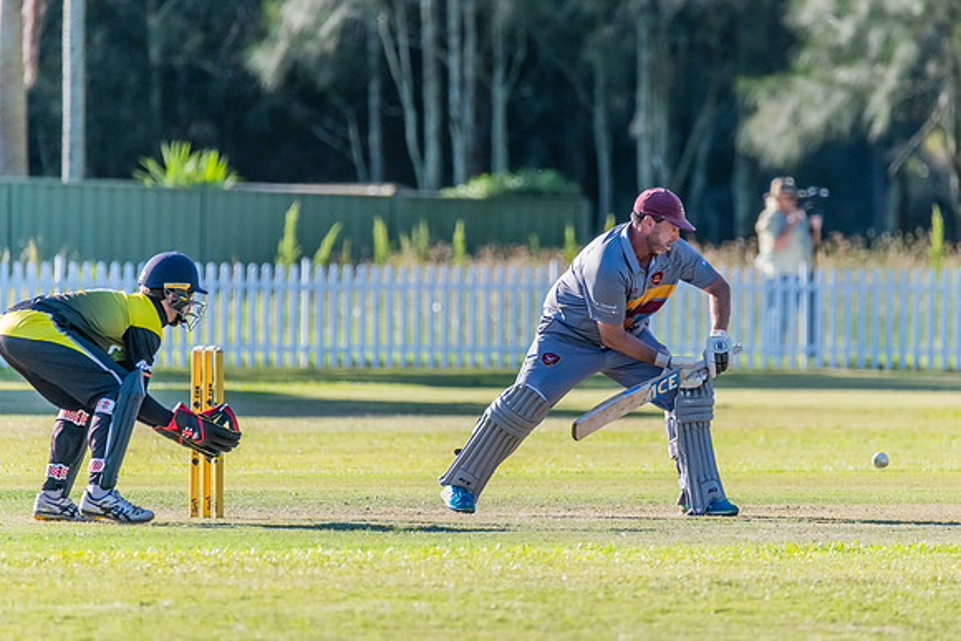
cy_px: 292
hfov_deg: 3.6
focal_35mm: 565
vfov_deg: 2.4
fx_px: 15097
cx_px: 536
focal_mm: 500
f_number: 6.3
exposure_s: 1/4000
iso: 2000
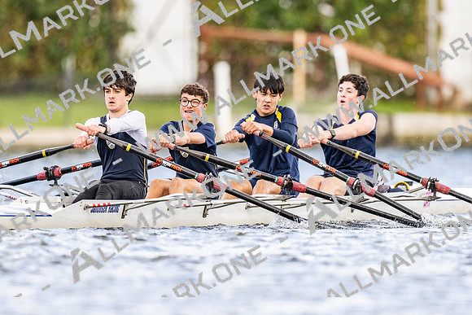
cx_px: 236
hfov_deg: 2.3
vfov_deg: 1.5
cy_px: 158
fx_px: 11808
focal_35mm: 900
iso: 1000
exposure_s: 1/2500
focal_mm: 600
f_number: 4
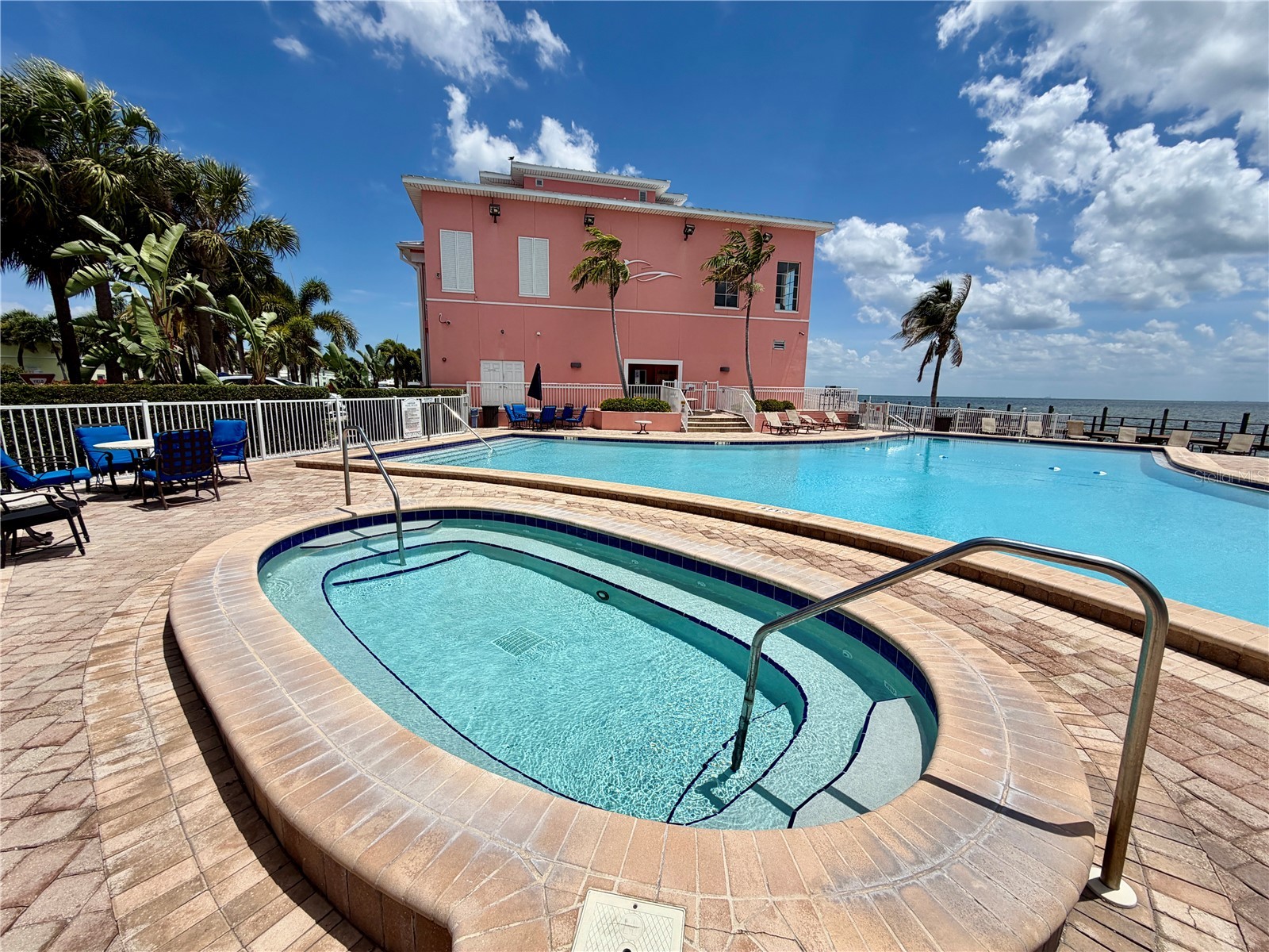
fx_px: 513
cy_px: 476
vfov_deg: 85.7
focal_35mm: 14
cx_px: 634
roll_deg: -0.5
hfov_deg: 102.1
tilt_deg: -10.8
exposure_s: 1/2024
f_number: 2.2
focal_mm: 2.22
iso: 20
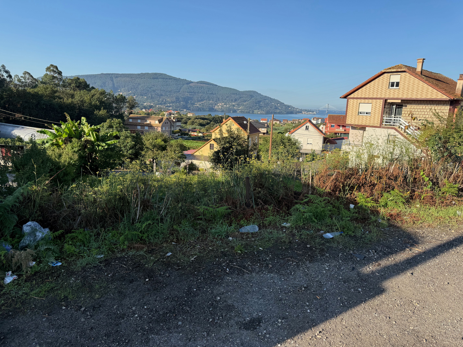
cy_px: 174
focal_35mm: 24
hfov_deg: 71.6
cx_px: 232
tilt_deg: -11.7
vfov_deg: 56.8
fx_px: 321
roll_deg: -2.7
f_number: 1.78
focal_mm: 6.76
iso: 80
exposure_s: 1/2370
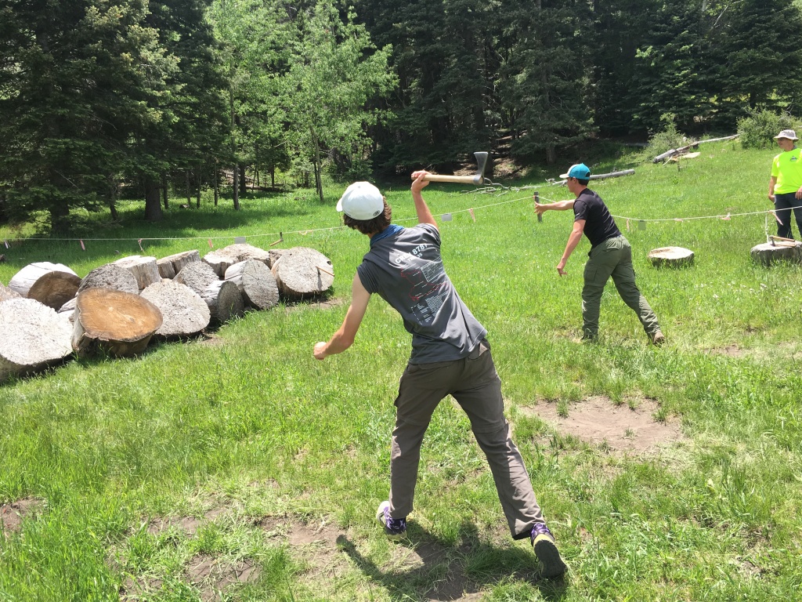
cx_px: 401
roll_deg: +1.4
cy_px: 301
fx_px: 672
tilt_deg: -6.0
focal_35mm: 29
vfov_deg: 48.2
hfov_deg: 61.7
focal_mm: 4.15
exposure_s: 1/693
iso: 25
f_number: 2.2
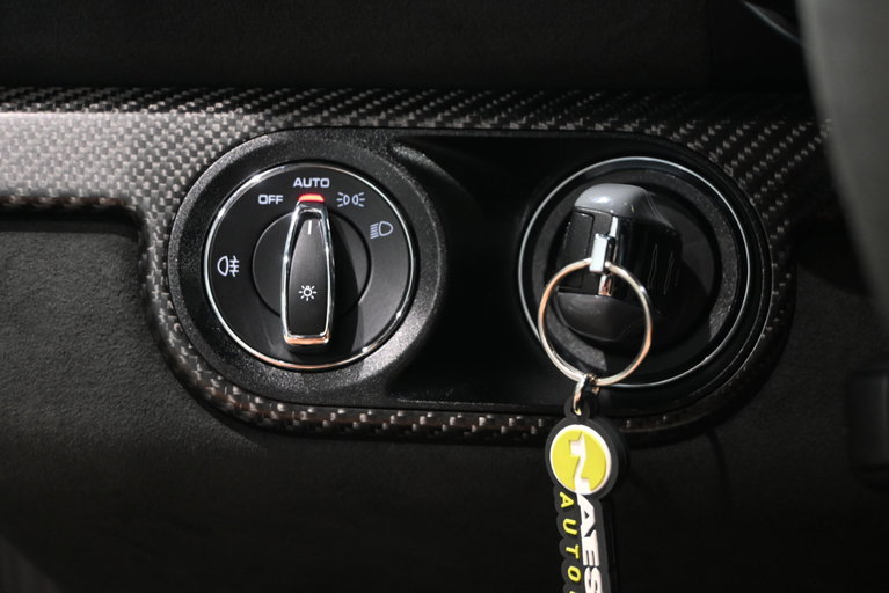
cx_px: 444
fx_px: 1130
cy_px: 296
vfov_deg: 29.4
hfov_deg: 42.9
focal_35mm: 46
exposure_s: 1/50
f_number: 4.8
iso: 1800
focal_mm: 30.5
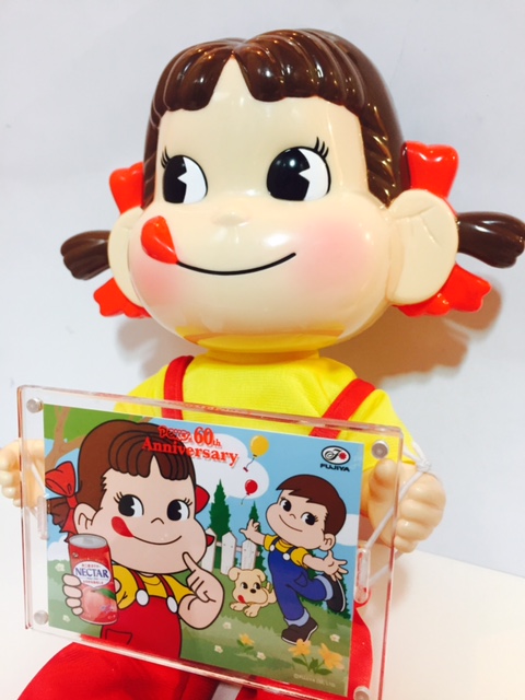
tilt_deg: -23.1
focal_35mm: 29
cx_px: 262
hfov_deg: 48.2
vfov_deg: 61.7
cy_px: 350
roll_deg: +1.5
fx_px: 586
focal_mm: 4.15
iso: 125
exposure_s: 1/33
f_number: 2.2
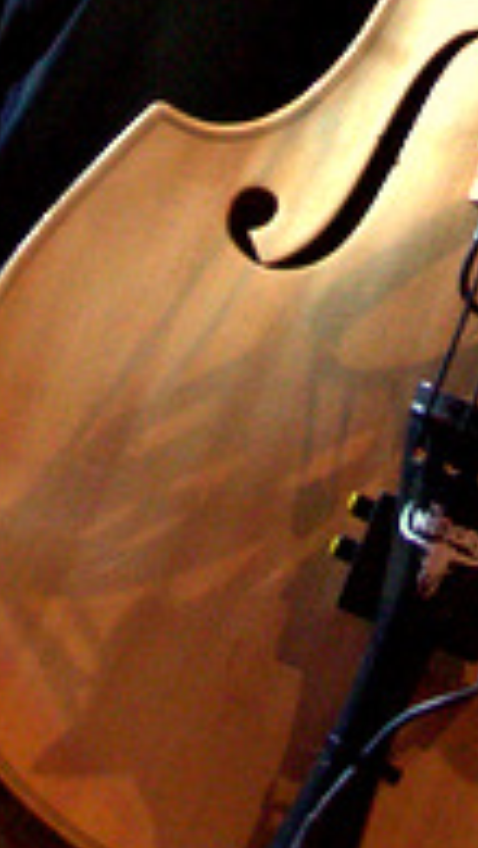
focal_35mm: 116
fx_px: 2608
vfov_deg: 17.5
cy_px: -213
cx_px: 589
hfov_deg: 10.3
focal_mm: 20
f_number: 2.8
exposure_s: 1/80
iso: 3200
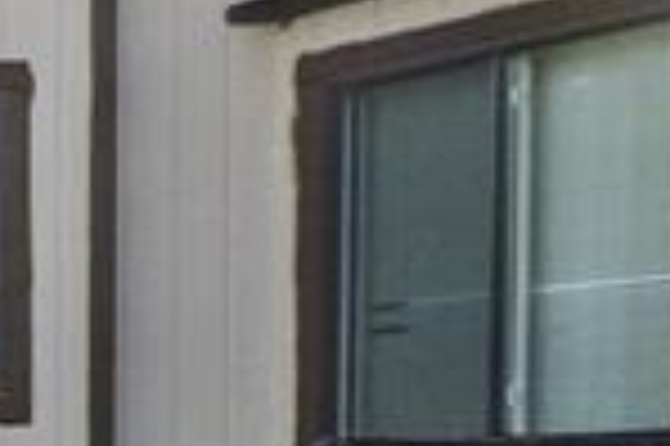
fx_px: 1785
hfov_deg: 9.9
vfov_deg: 13.9
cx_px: -1605
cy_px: 498
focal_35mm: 96
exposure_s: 1/1000
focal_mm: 14
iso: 800
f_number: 8
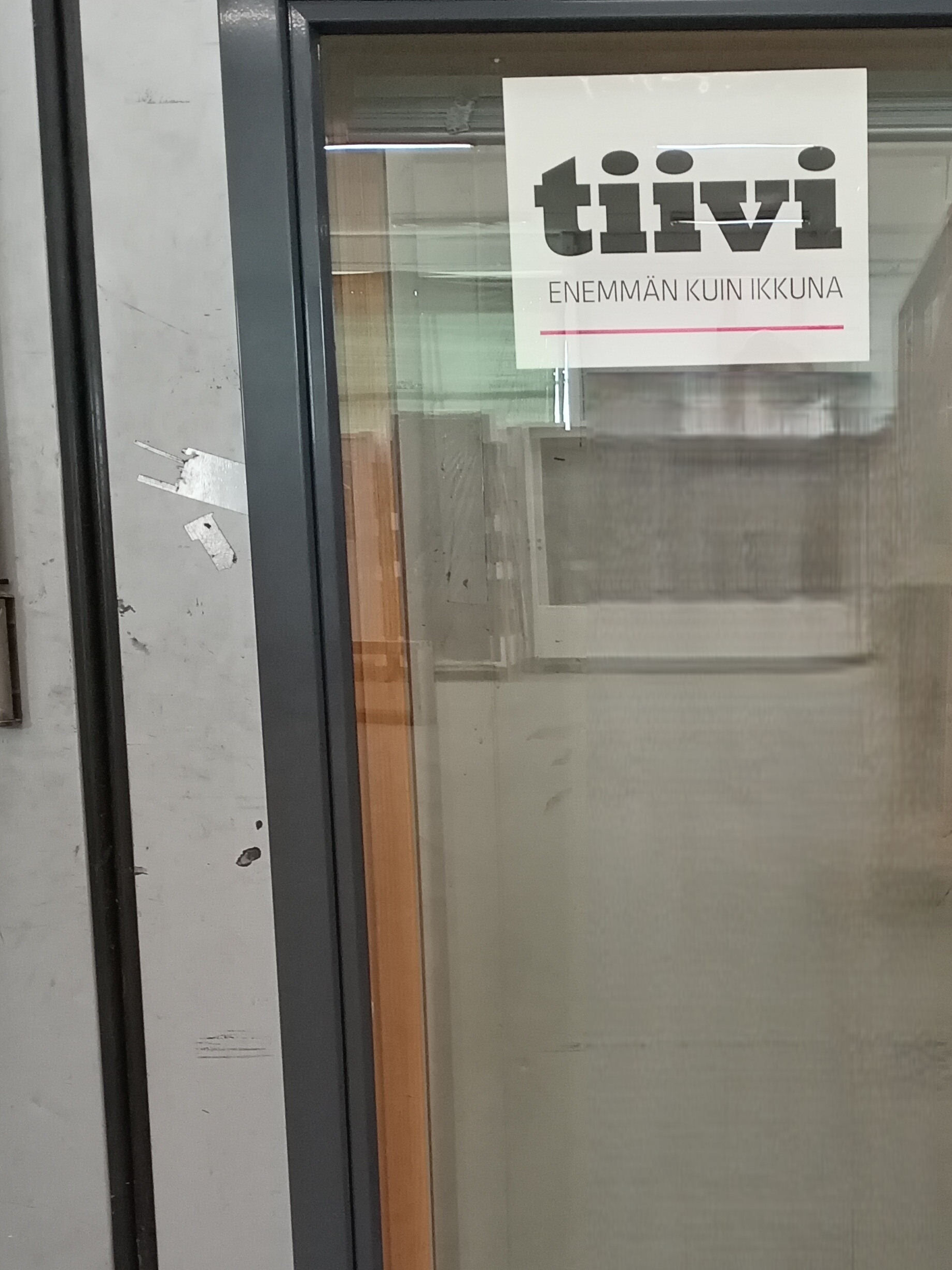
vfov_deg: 41.2
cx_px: 768
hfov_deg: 31.3
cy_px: 905
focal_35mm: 45
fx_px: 1650
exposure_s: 1/20
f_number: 1.8
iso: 1150
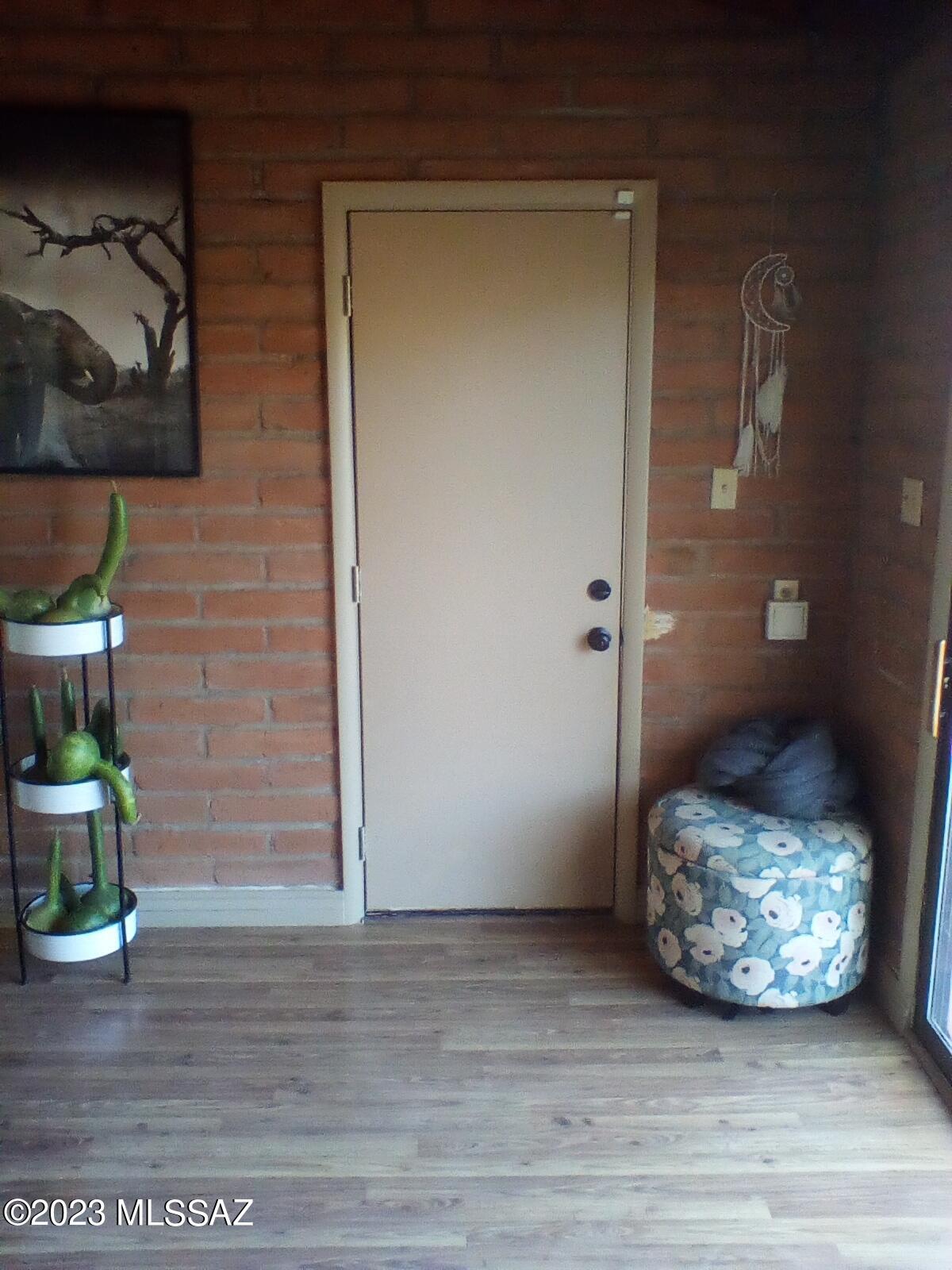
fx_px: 1137
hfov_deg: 45.4
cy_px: 635
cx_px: 476
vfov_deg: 58.4
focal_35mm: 31
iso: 233
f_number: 2.4
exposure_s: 1/20
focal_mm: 2.38
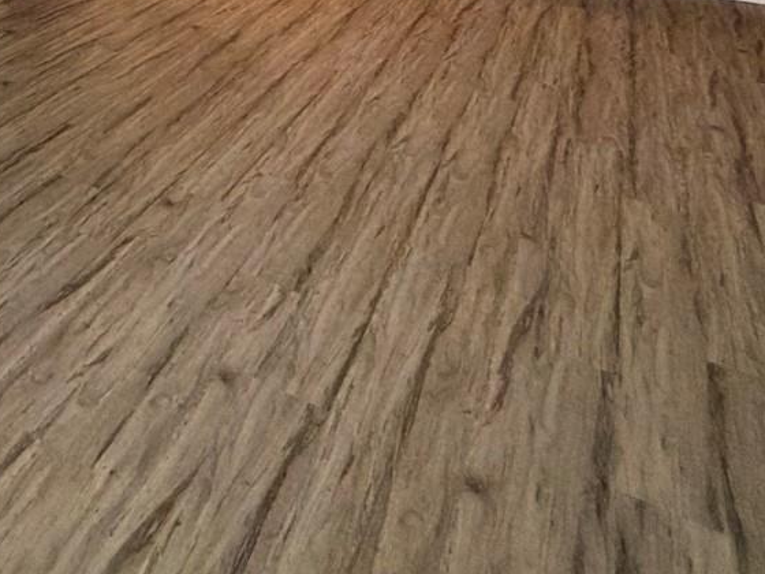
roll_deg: -1.1
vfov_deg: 27.9
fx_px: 884
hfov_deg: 42.1
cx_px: 46
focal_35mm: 40
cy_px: -223
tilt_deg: -3.4
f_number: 2.2
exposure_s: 1/60
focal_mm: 2.22
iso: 400
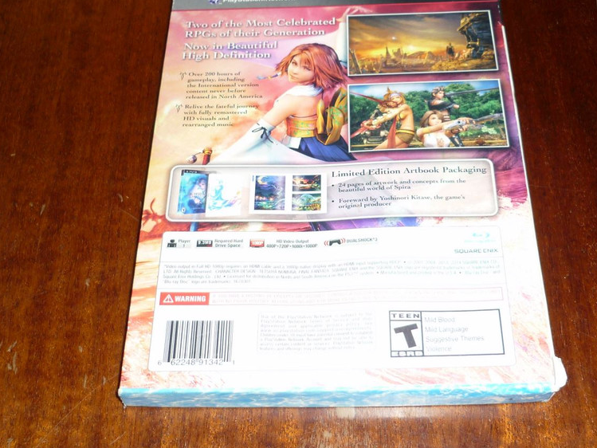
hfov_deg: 40.4
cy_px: 209
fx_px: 811
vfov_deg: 30.9
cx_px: 329
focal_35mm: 47
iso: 100
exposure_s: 1/30
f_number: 2.8
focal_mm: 5.5
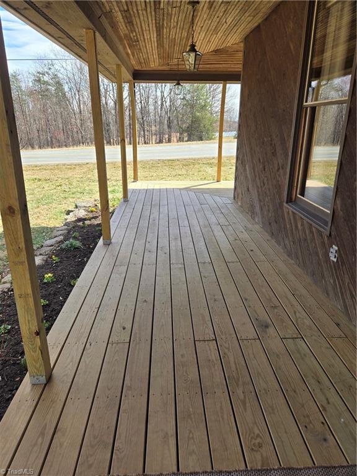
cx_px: 178
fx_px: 316
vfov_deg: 73.9
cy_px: 238
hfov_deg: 58.9
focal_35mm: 23
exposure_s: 1/666
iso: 25
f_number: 1.8
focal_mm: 5.4
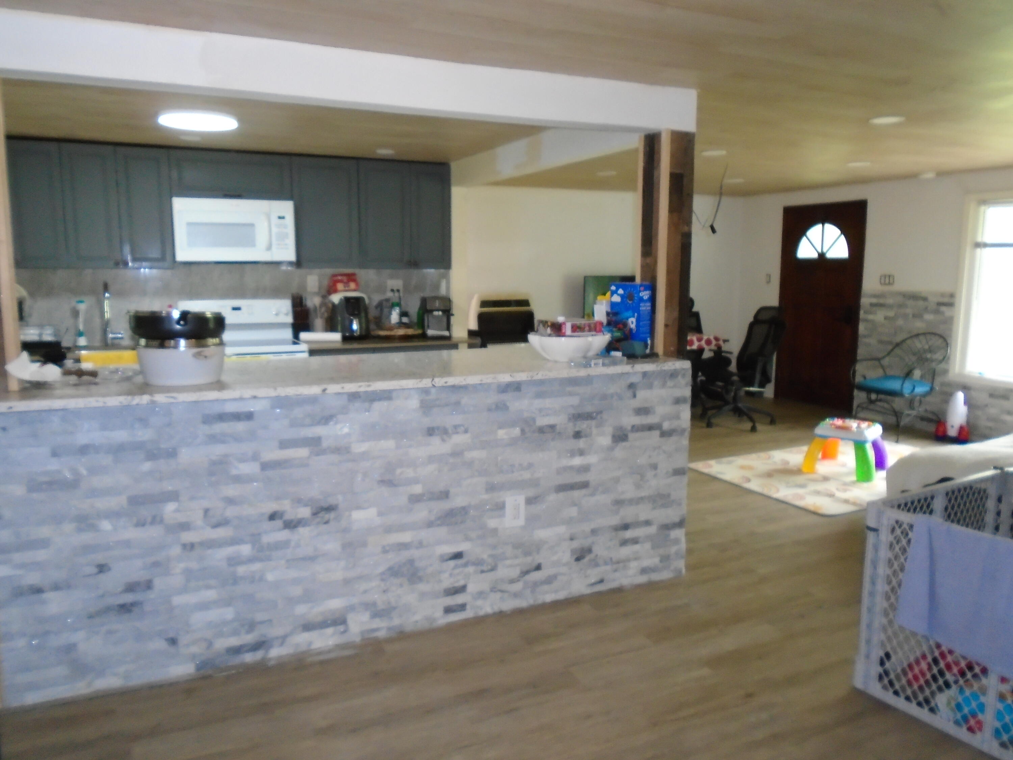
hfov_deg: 67.3
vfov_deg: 53.1
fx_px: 761
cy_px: 380
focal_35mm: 26
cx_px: 506
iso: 400
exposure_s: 1/30
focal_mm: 4.6
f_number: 3.2
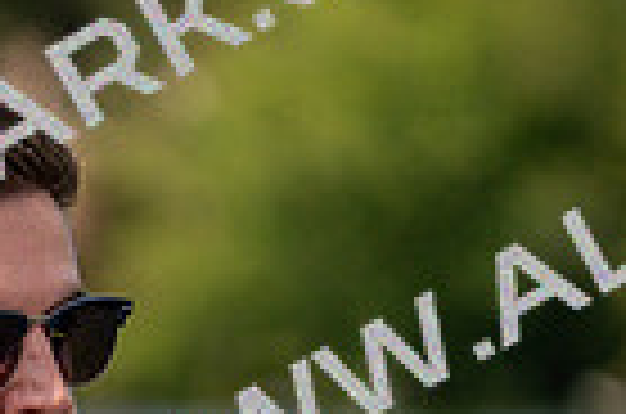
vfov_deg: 1.3
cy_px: 632
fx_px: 18008
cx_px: -261
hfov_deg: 2.0
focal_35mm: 1038
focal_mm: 248
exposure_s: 1/1600
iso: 250
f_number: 5.6
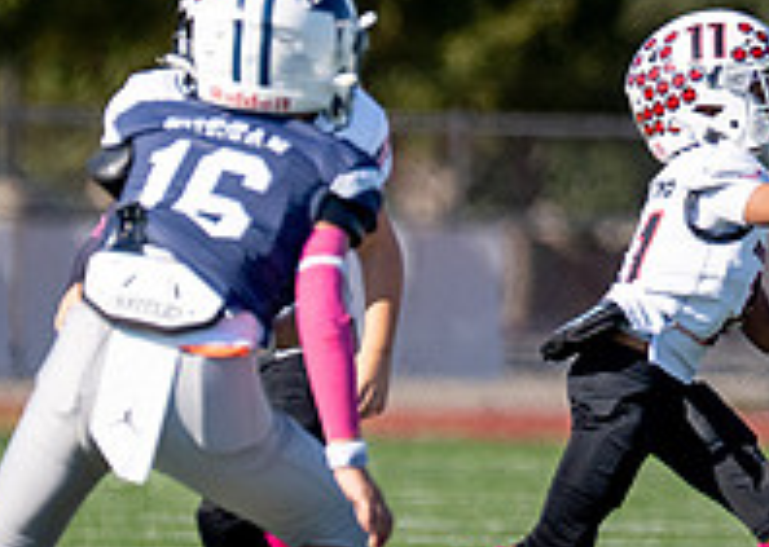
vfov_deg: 1.3
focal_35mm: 1117
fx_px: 24371
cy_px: 39
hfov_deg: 1.8
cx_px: 918
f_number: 2.8
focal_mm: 200
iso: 320
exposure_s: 1/6400
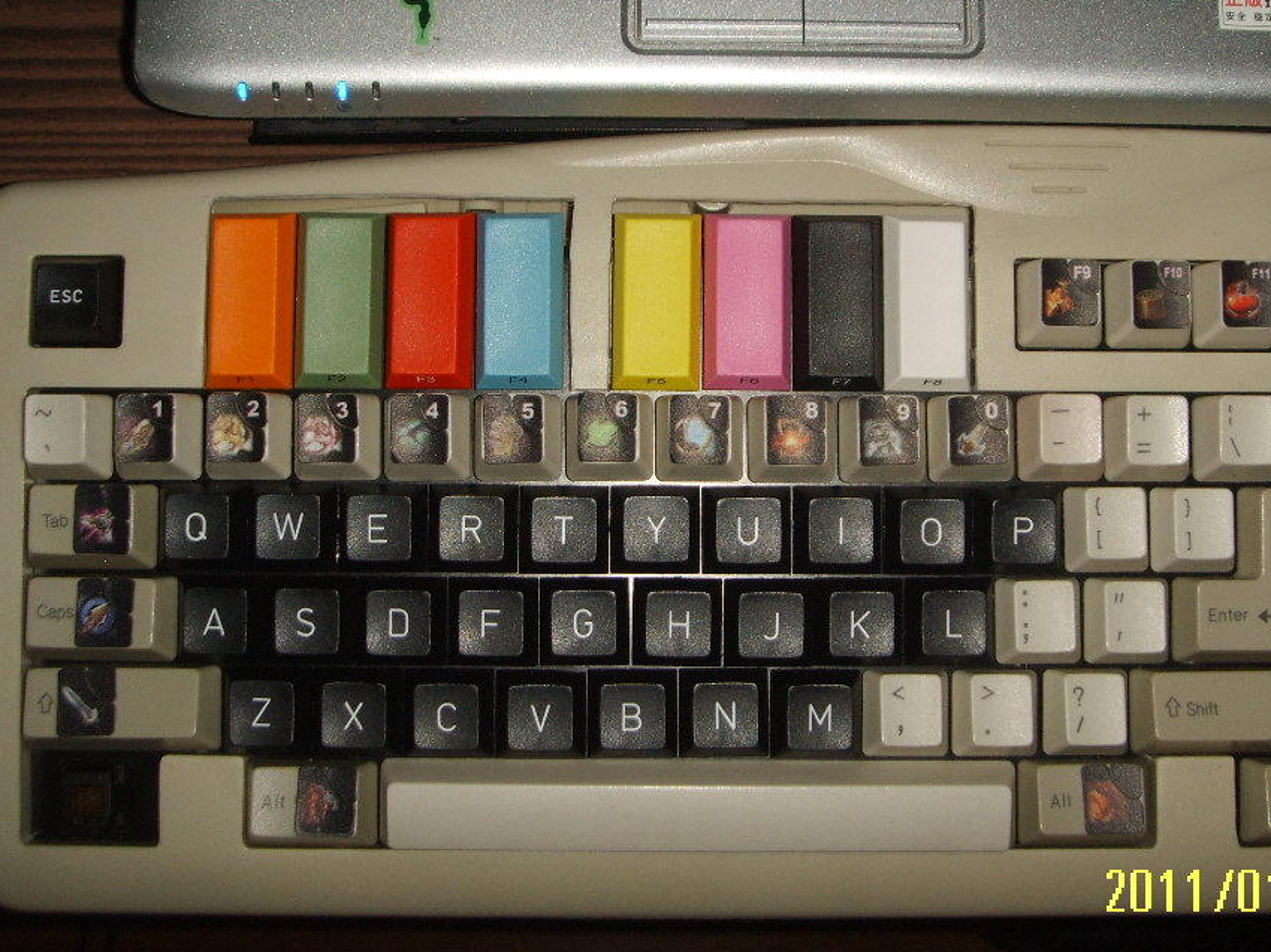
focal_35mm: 47
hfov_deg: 40.4
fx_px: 1725
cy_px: 392
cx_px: 665
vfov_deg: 30.8
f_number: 3.5
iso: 100
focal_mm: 6.6
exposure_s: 1/45
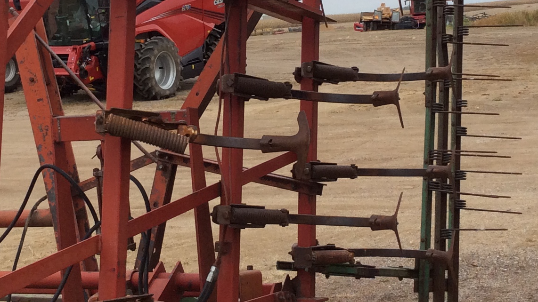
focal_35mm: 79
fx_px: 1127
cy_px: 46
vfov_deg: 15.2
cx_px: 197
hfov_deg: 26.8
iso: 32
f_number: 2.4
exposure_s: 1/578
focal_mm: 3.3
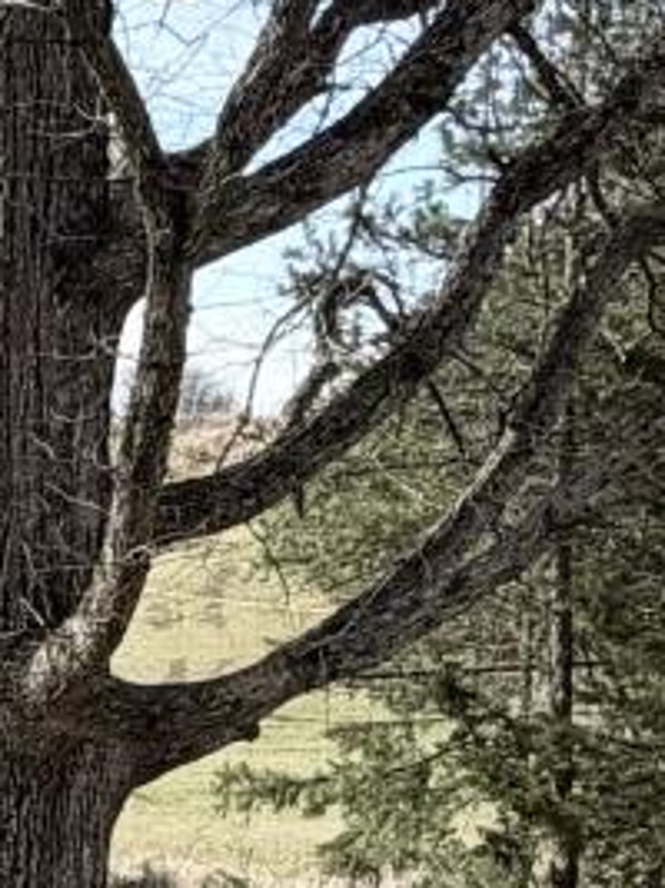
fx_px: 2692
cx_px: -552
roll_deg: +0.2
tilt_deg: -5.8
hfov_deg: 12.7
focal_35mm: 105
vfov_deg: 18.5
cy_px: 762
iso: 40
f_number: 2.2
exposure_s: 1/770
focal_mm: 2.22
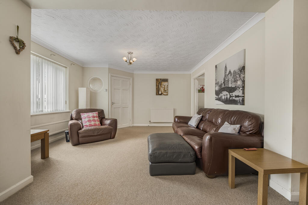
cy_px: 102
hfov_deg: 104.2
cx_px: 154
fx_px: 120
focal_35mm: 14
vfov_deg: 81.2
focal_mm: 14
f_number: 10
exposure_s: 1/10
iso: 400
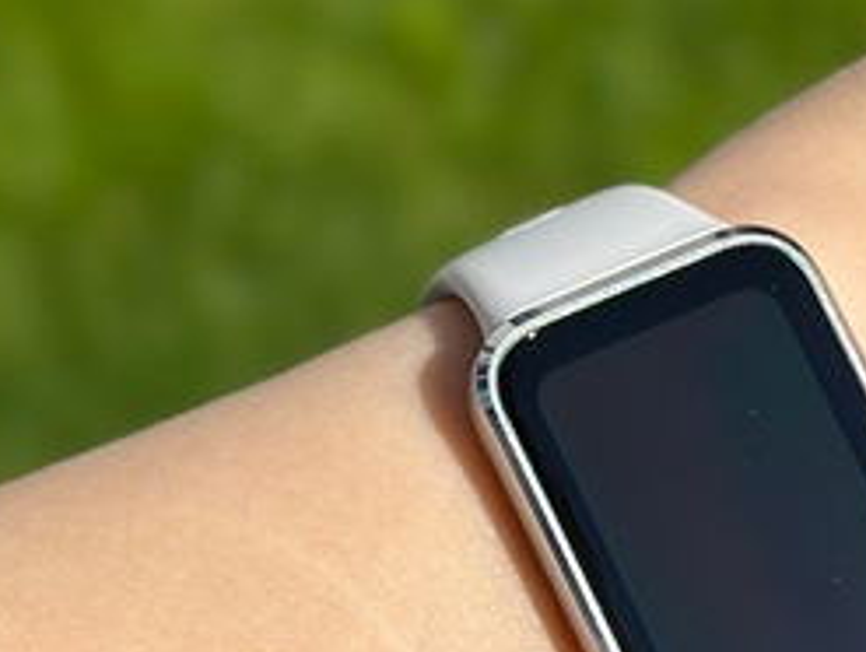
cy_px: 575
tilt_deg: -35.9
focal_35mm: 194
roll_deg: +8.2
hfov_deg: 10.1
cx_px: 757
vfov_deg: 7.7
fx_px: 4860
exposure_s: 1/7092
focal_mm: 6.86
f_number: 1.78
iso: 80
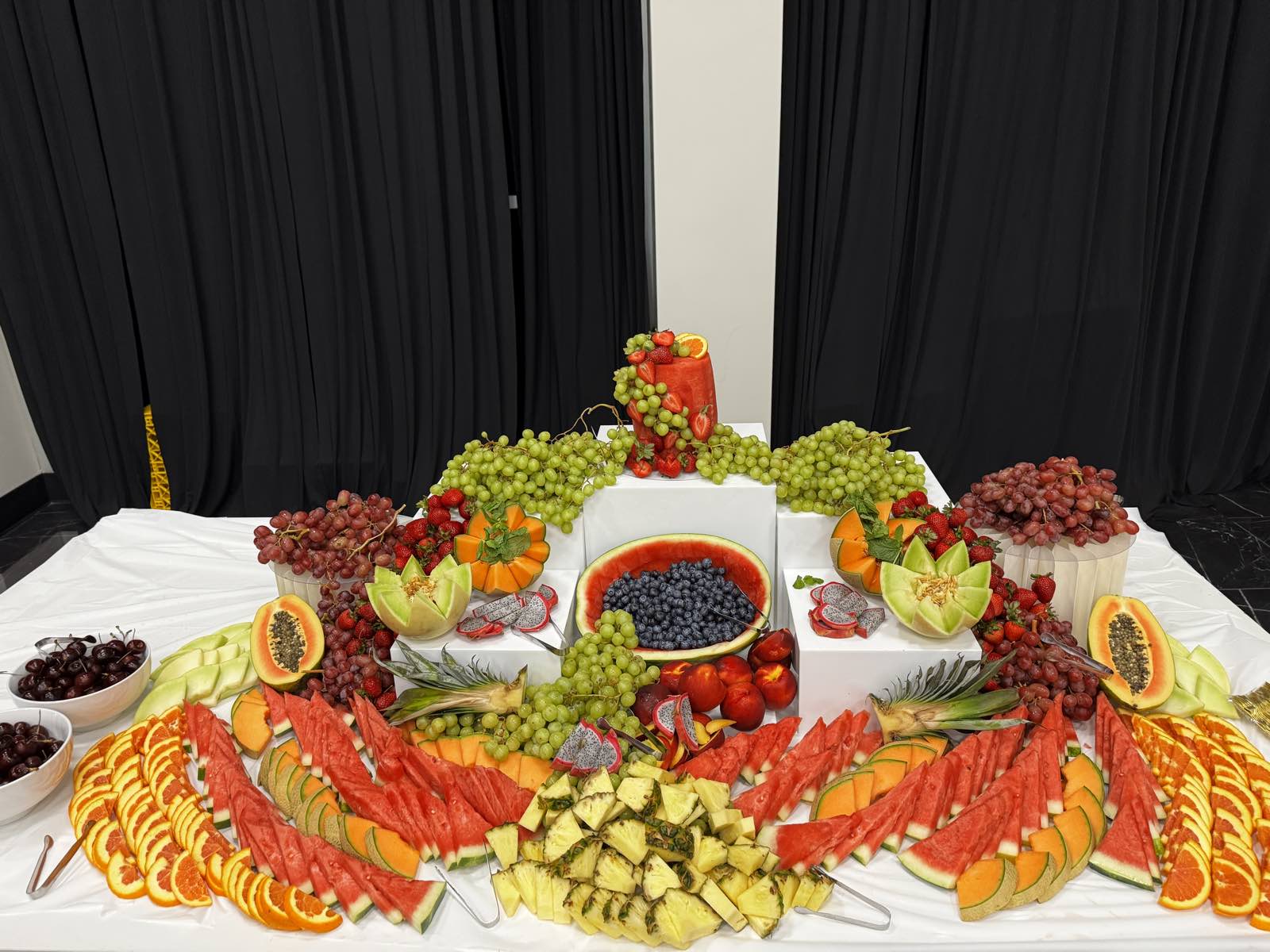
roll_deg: +2.0
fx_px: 881
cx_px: 635
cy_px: 476
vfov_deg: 56.8
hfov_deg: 71.6
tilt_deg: -24.2
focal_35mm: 24
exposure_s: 1/60
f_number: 1.78
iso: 250
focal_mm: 6.76
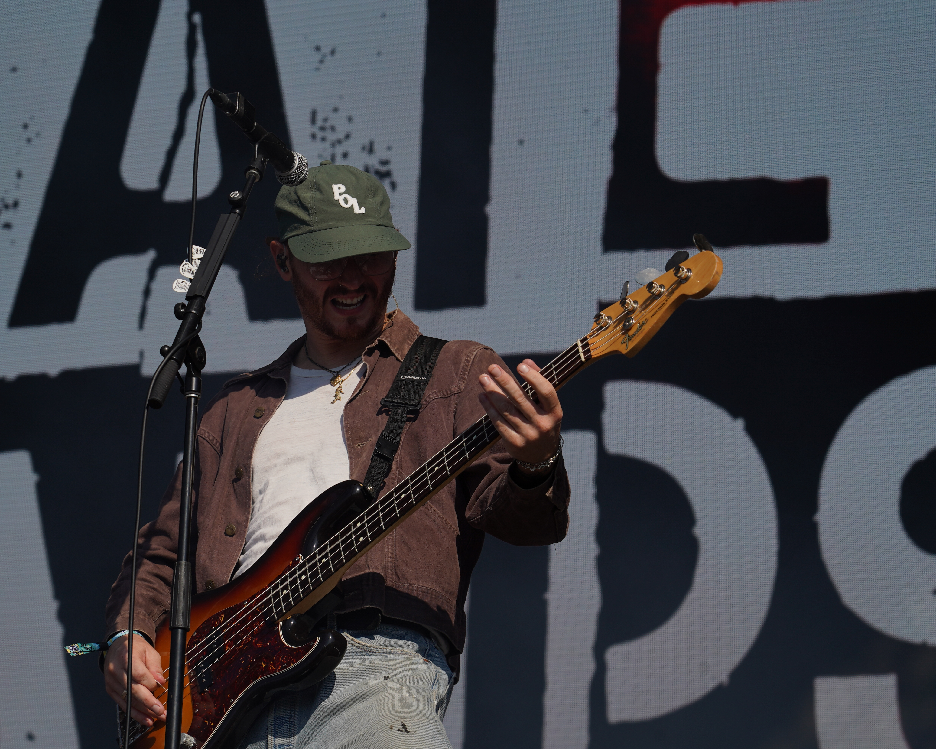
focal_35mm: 119
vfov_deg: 13.0
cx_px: 454
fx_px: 3297
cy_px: 374
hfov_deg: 16.2
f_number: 8
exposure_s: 1/800
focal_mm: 105
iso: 100
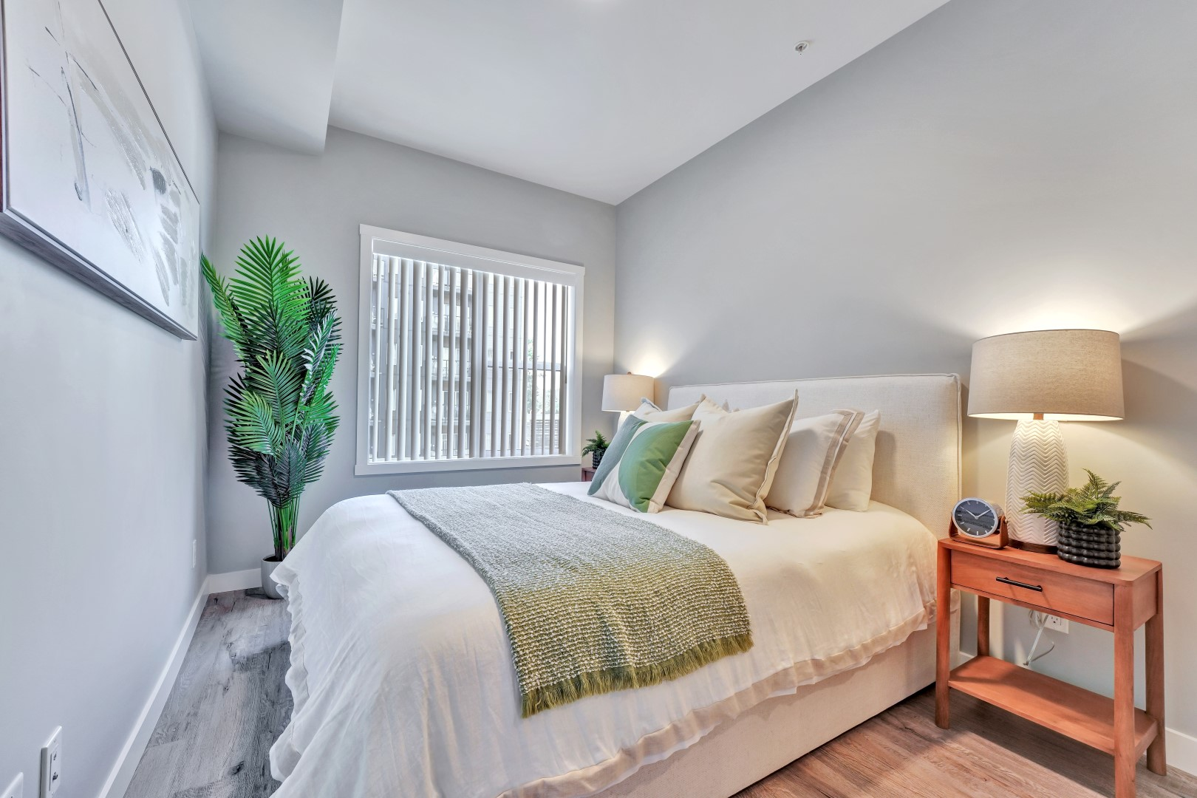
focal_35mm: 15
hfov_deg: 100.8
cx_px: 598
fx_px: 495
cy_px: 399
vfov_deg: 77.7
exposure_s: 1/20
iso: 400
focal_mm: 14.9
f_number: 8
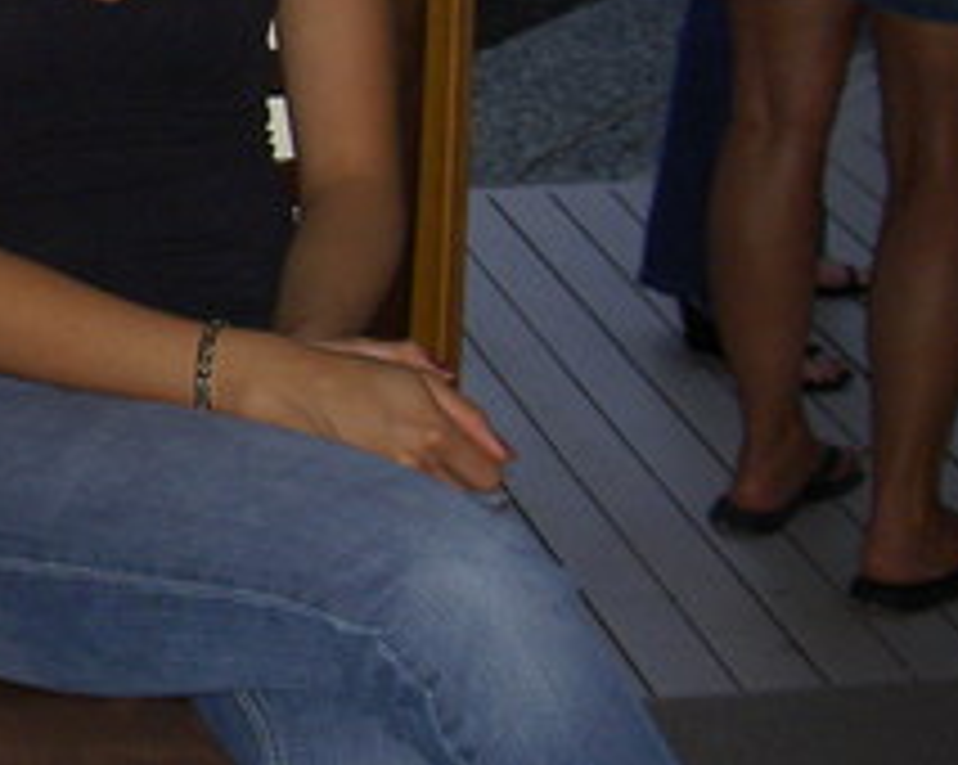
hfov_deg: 15.5
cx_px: -396
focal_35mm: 116
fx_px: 3286
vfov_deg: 13.2
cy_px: 171
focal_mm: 8
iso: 100
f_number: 2.8
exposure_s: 1/60
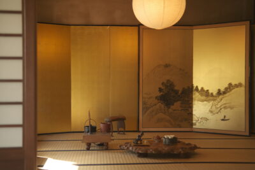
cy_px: 85
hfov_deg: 39.6
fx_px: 354
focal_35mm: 50
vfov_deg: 27.0
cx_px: 128
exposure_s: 1/250
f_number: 1.4
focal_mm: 33
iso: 200
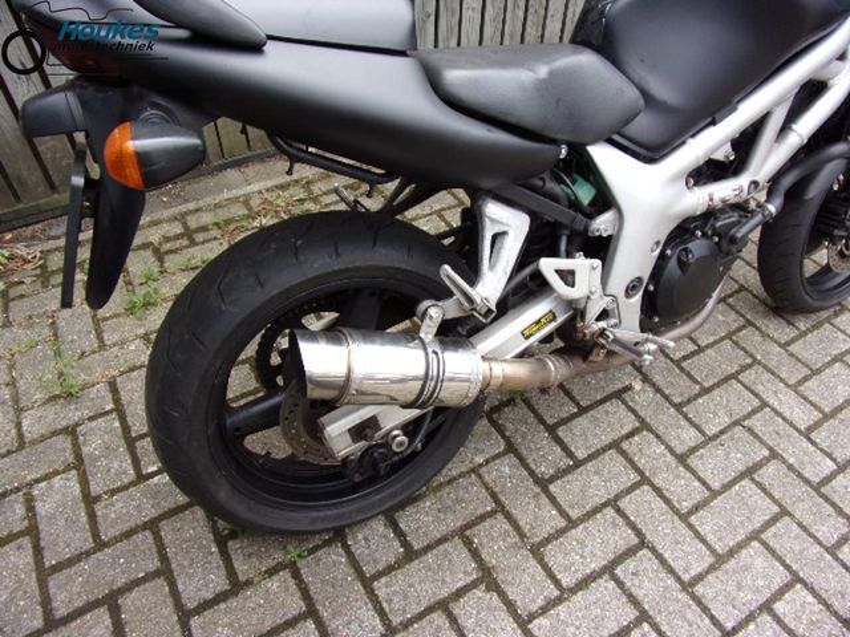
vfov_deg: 56.8
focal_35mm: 24
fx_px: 589
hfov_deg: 71.6
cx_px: 425
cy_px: 318
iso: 80
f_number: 3.3
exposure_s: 1/120
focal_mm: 4.3
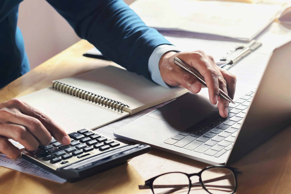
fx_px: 606
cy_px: 97
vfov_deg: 18.2
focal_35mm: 75
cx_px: 146
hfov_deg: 27.0
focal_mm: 50
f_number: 4
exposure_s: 1/160
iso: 400
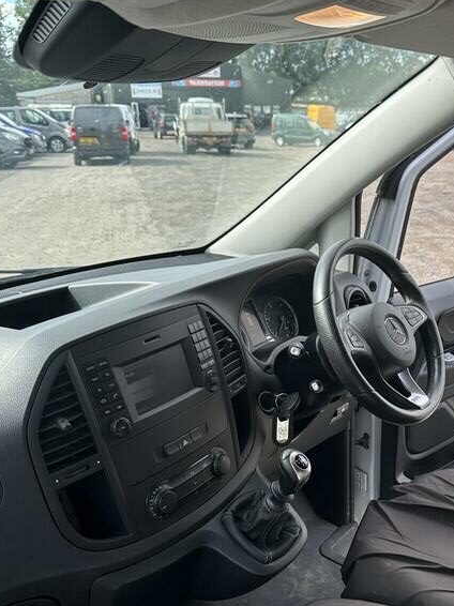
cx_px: 316
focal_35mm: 38
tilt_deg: -22.8
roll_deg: -0.5
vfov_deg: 48.2
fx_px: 665
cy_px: 402
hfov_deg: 37.1
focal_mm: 6.86
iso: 80
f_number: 1.78
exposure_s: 1/857
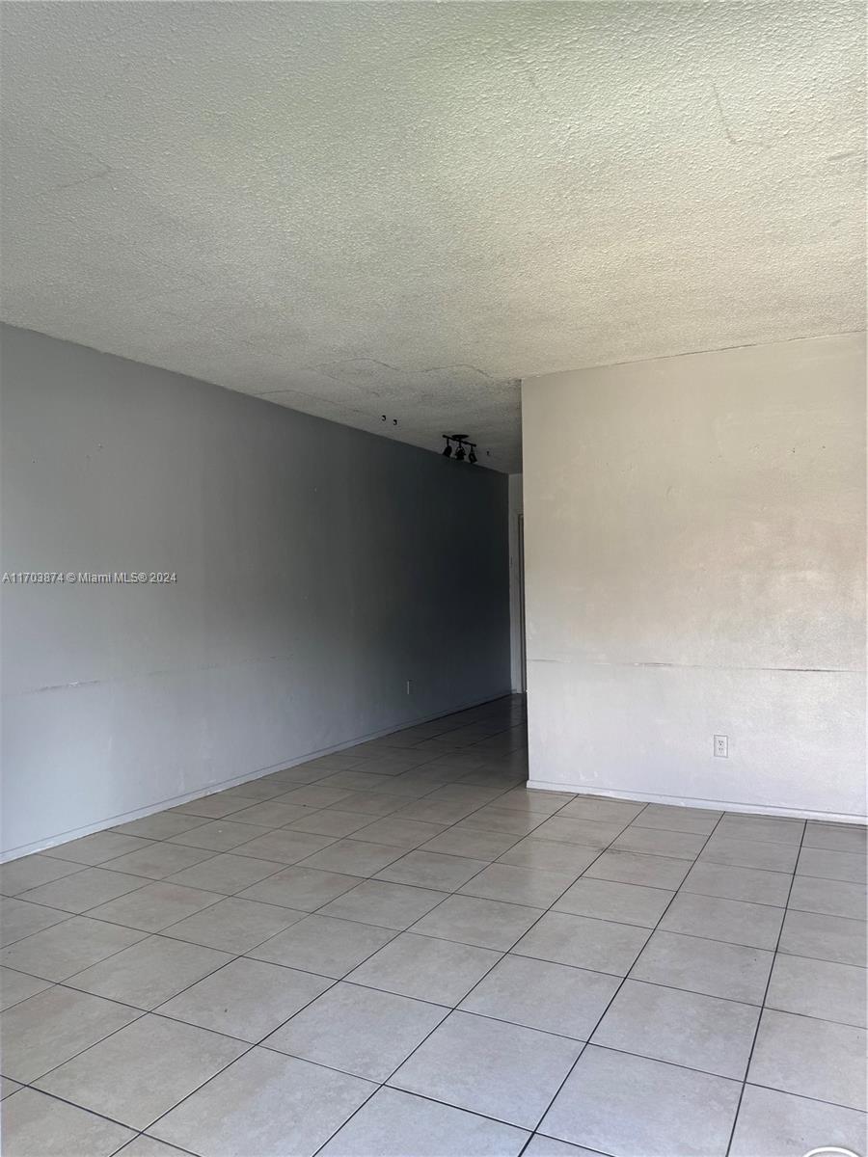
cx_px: 434
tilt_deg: +1.0
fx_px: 802
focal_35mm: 24
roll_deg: +0.8
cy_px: 578
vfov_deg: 71.6
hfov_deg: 56.8
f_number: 1.78
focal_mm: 6.76
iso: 80
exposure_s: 1/121
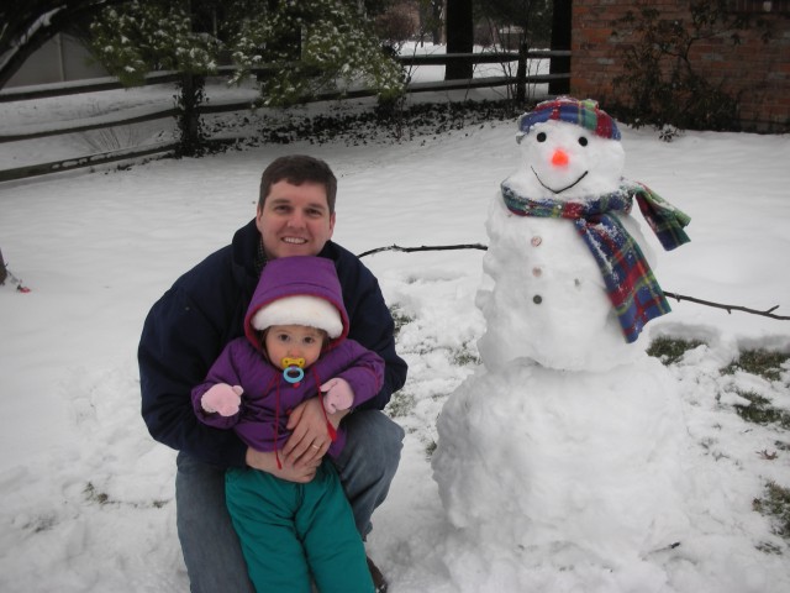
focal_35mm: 35
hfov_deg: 52.6
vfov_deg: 40.7
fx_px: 799
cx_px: 395
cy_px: 296
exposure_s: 1/113
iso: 50
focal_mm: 5.8
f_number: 3
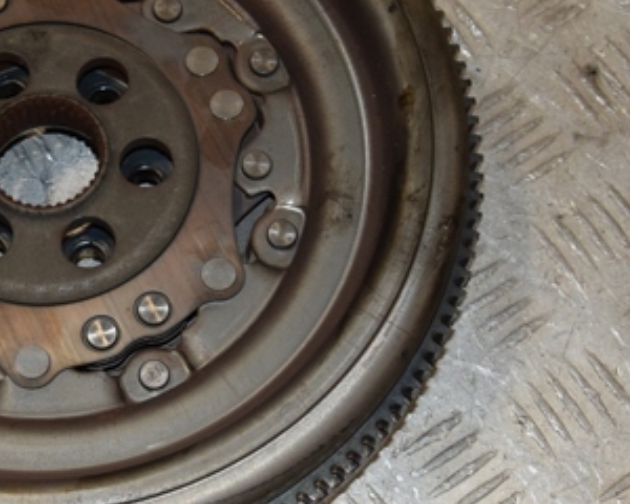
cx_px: 61
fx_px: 1566
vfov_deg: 18.3
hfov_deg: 22.2
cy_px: 189
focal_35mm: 84
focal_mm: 28
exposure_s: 1/200
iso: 800
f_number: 7.1
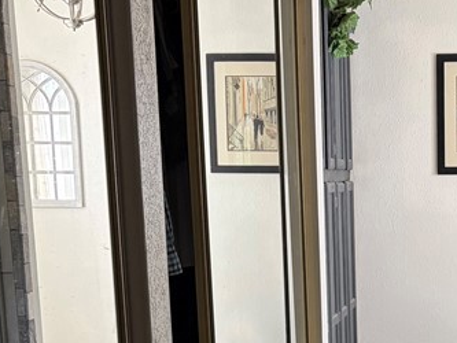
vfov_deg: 17.7
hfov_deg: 23.3
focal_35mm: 80
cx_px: 462
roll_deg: +0.1
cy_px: 387
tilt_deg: -11.0
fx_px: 1057
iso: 125
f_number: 1.6
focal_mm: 5.96
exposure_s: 1/76
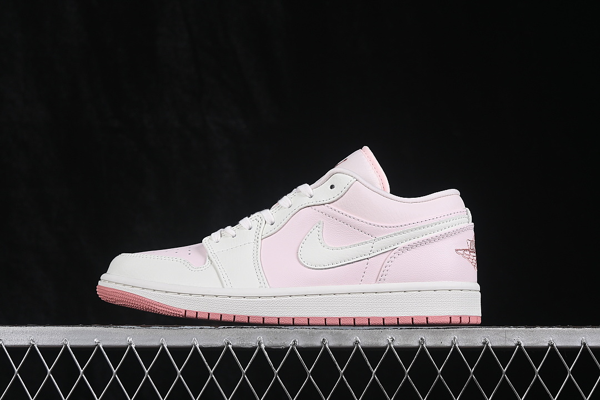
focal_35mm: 72
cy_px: 200
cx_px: 300
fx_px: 1200
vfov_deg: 18.9
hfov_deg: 28.1
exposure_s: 1/80
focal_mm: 48
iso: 160
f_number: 8
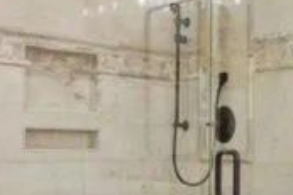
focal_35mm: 68
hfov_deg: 22.0
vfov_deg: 19.8
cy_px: 154
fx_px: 553
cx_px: 489
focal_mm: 14
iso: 400
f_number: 7.1
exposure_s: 1/2.5
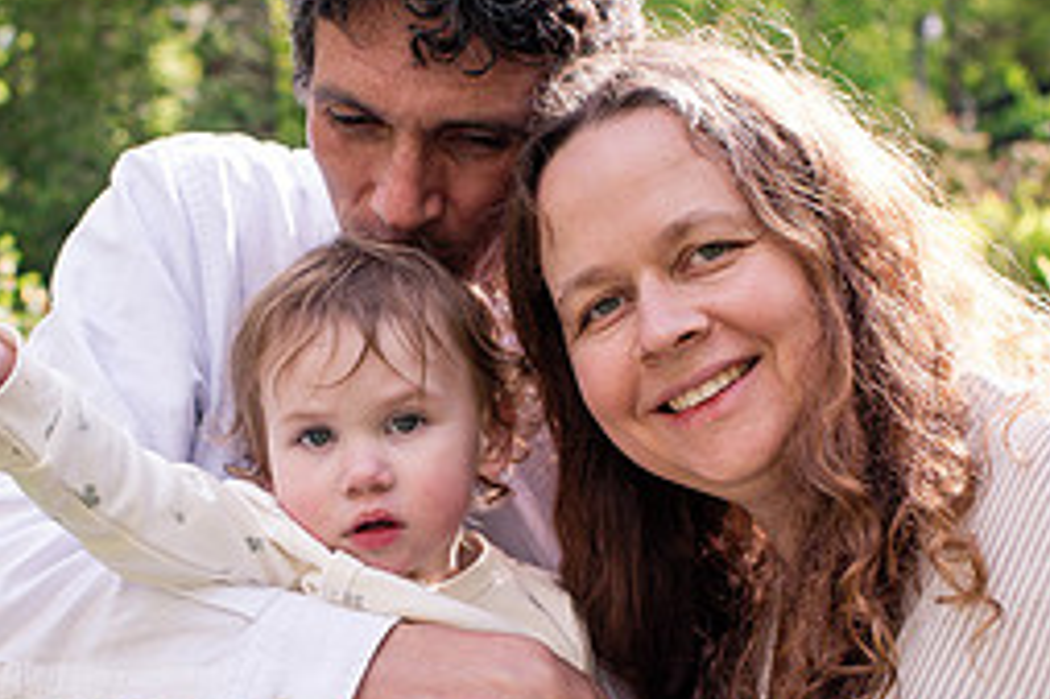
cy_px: 569
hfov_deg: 25.2
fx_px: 2332
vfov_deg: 16.9
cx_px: 335
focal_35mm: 80
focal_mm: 35
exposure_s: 1/1250
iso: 800
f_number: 4.5
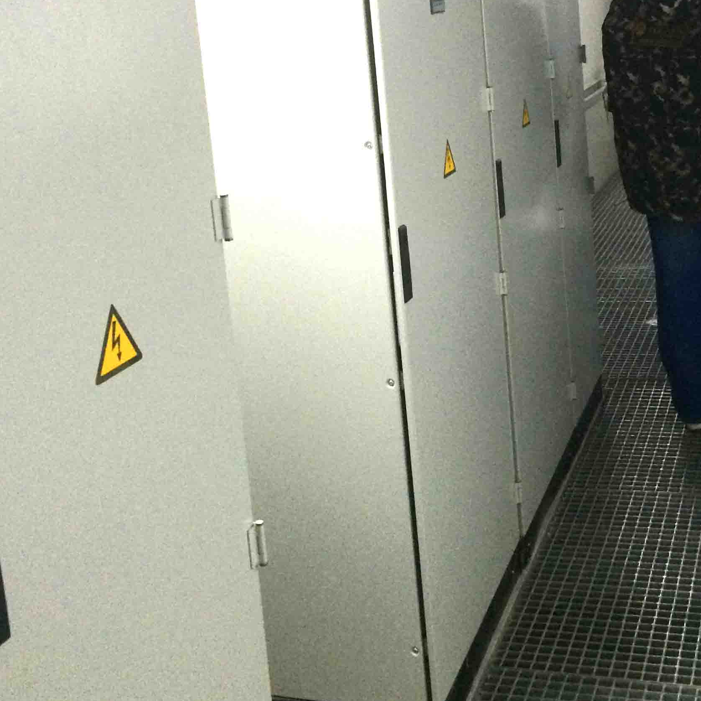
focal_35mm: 50
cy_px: 183
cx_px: 412
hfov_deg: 33.9
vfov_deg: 33.4
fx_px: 1146
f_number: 2.2
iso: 160
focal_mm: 4.15
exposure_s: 1/30
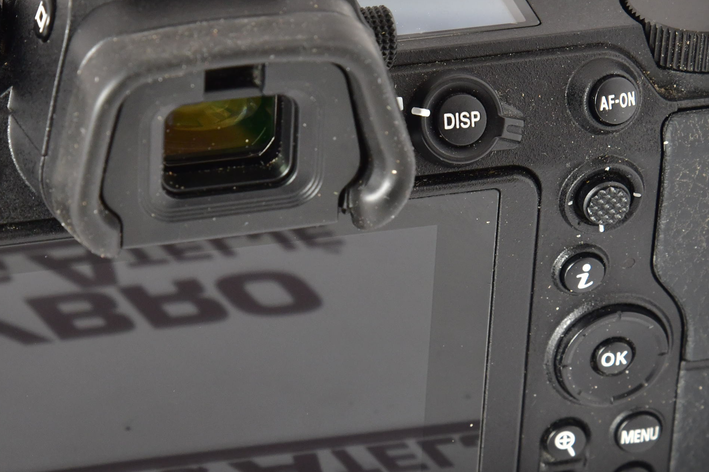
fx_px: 5120
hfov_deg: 7.9
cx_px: 281
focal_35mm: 260
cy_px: 225
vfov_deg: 5.3
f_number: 11
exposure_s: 1/200
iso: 1000
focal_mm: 120
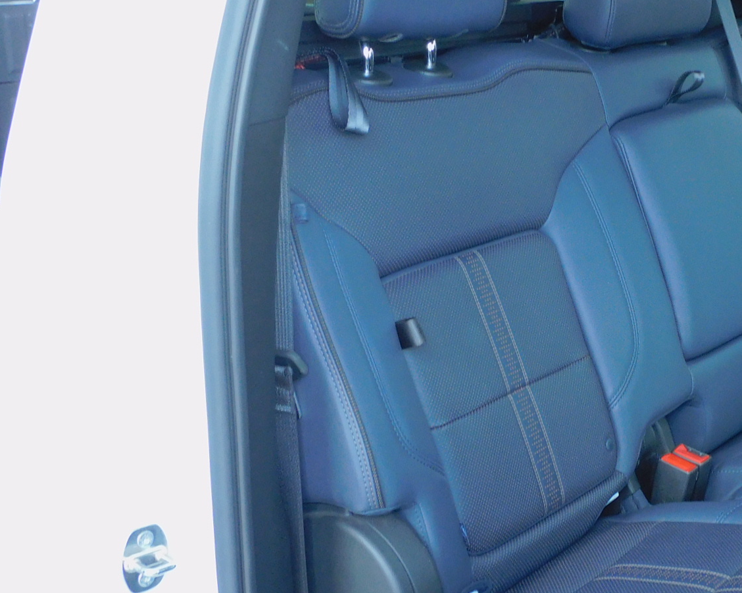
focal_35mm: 59
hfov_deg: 31.0
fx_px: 1295
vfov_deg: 25.8
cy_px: 308
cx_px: 612
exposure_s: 1/30
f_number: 3.5
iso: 200
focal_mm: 5.4
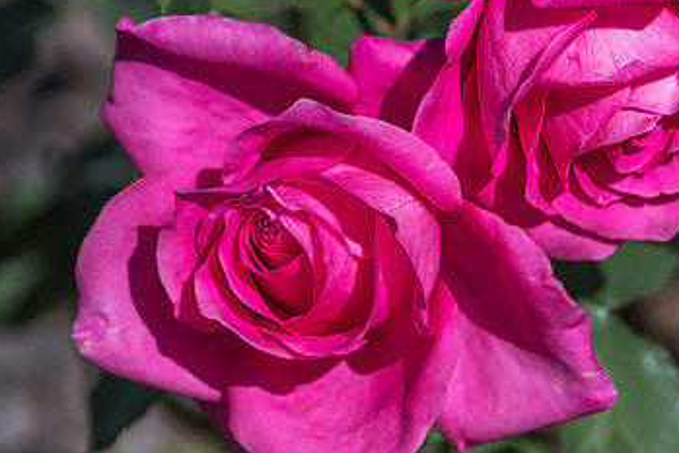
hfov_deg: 6.1
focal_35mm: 337
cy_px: 135
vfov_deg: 4.1
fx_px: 6359
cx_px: 399
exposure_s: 1/2000
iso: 100
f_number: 5.6
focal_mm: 135
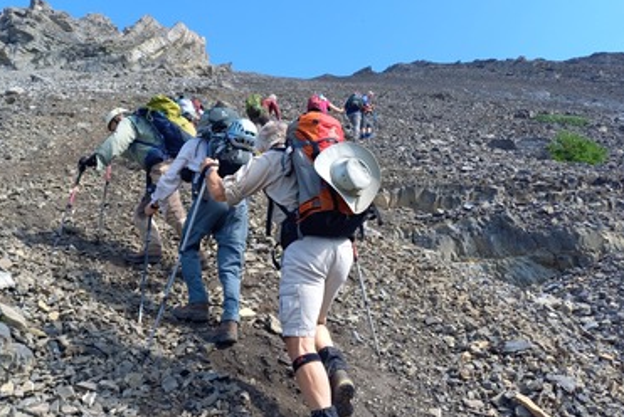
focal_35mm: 35
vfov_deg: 37.8
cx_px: 289
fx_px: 607
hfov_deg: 54.3
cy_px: 167
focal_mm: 4.65
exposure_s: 1/498
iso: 50
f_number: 1.8
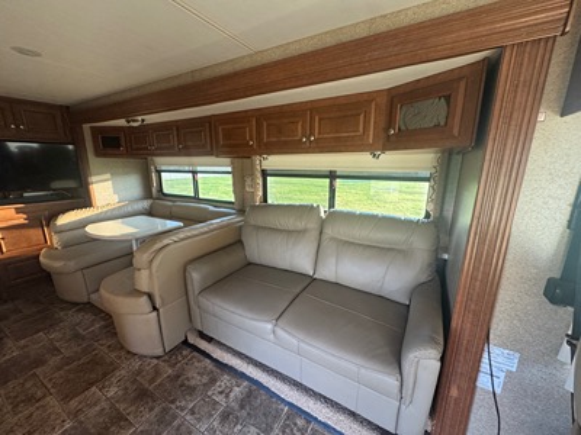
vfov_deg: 85.7
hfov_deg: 102.1
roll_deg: -0.4
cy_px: 218
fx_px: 235
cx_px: 290
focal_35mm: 14
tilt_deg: -13.5
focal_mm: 2.22
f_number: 2.2
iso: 200
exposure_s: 1/99
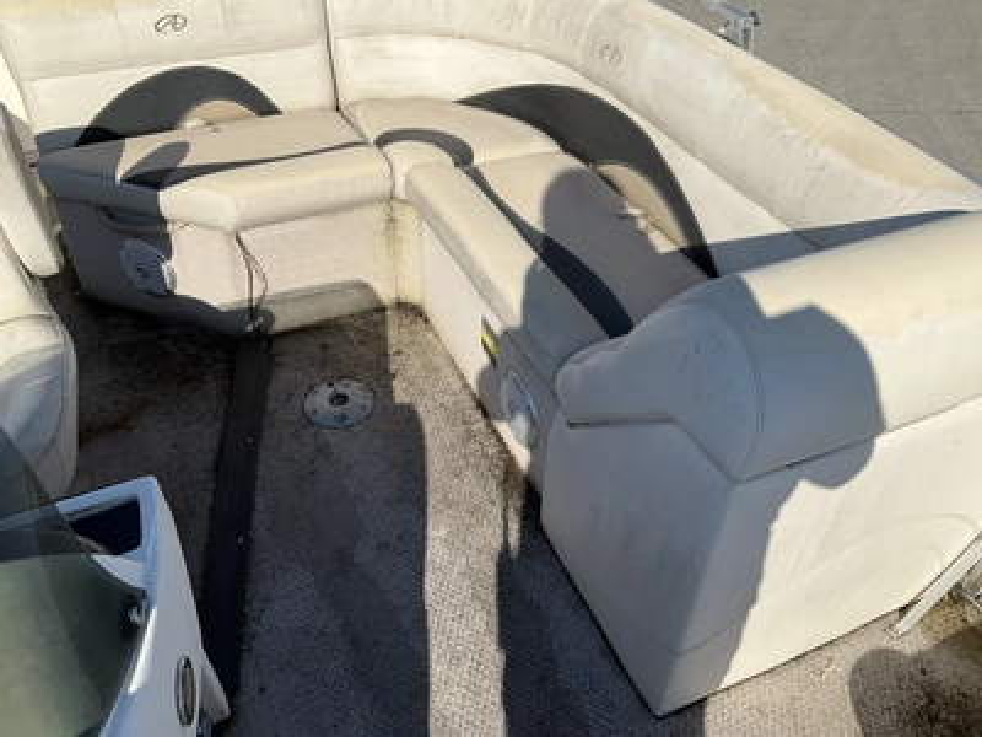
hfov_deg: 61.7
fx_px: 823
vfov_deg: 48.2
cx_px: 491
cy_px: 368
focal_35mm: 29
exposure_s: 1/2538
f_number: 1.8
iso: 25
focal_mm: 3
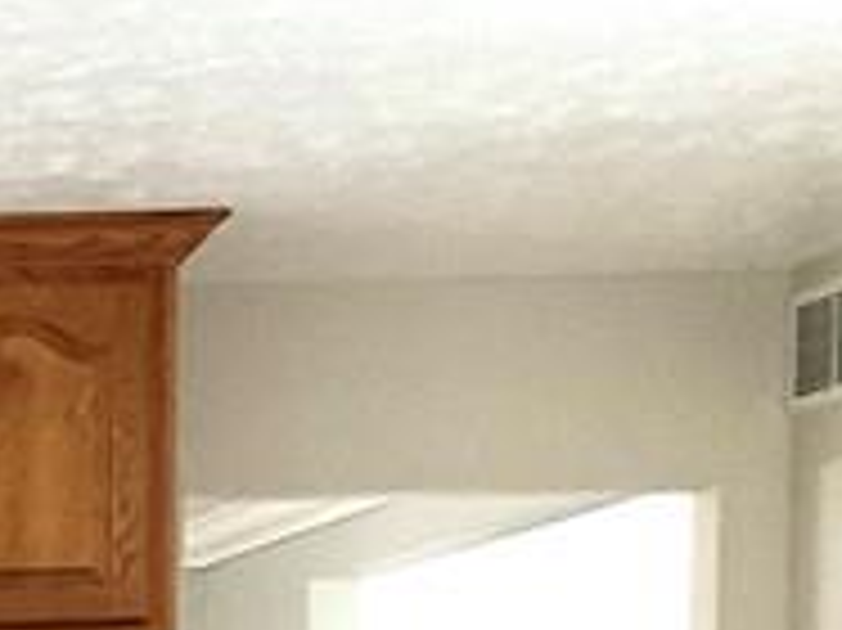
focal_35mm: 159
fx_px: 3865
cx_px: -874
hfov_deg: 11.2
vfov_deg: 8.9
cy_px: 1170
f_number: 1.8
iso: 80
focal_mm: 3
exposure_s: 1/60
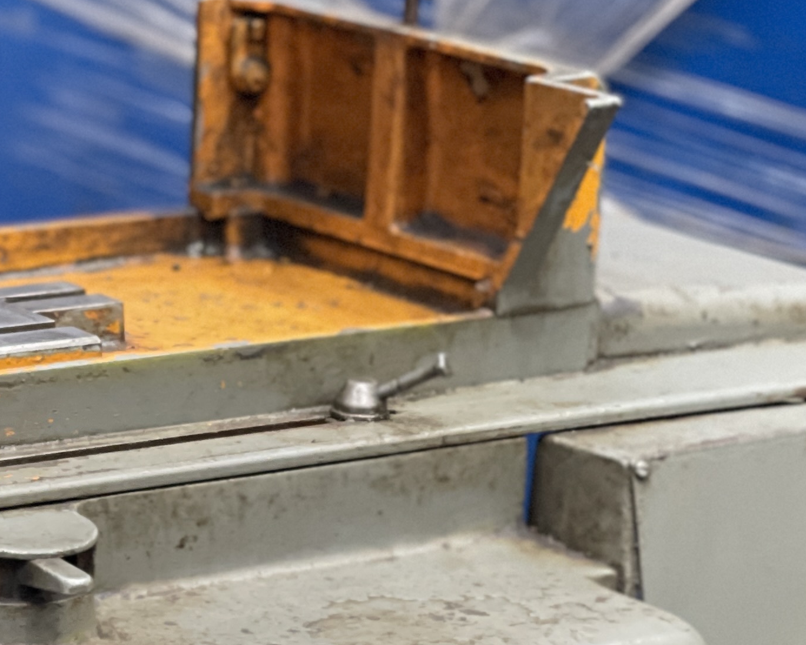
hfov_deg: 10.4
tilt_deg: -14.6
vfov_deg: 8.4
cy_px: 530
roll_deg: -2.1
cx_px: -53
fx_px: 4389
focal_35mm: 184
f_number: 2.2
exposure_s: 1/40
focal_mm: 7.5
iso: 400
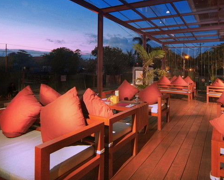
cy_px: 91
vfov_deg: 65.6
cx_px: 126
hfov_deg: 77.2
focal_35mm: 21
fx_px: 139
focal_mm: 12
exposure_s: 1
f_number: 8
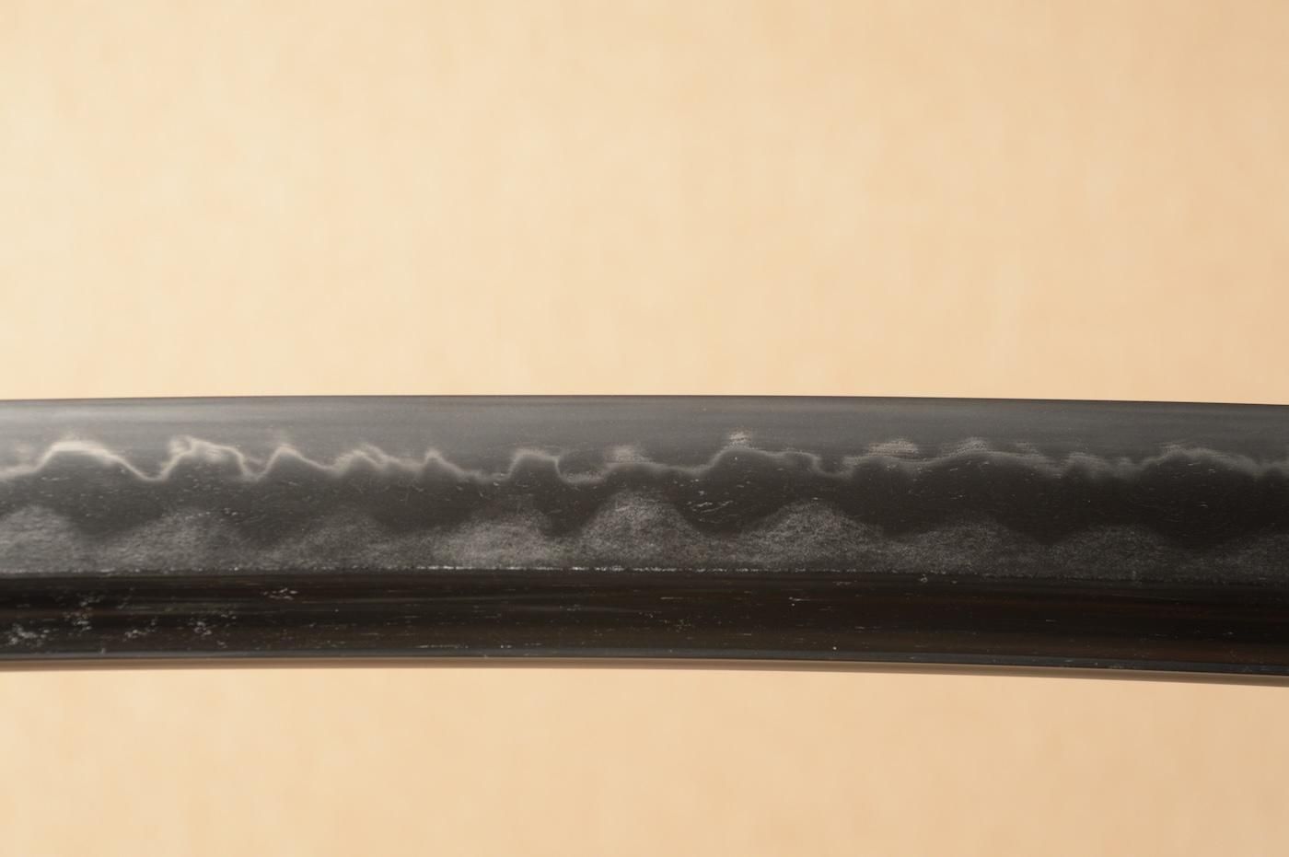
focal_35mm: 142
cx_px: 644
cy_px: 428
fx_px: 5098
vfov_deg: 9.6
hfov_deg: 14.4
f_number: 11
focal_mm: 95
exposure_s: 1/1.6
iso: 400
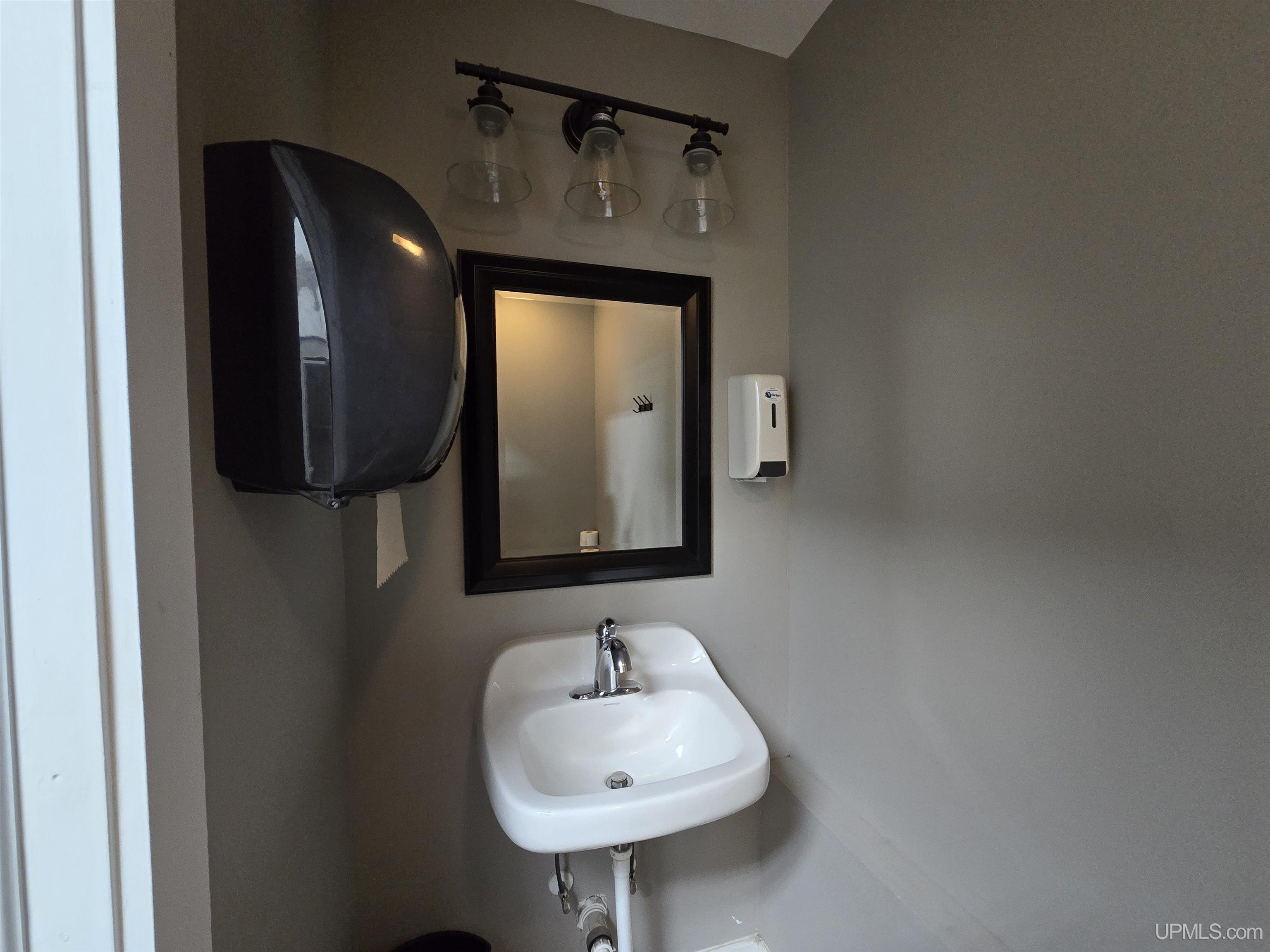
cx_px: 635
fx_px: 477
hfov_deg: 106.2
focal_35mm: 13
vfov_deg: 89.9
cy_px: 476
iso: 500
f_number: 2.2
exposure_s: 1/60
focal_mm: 2.2
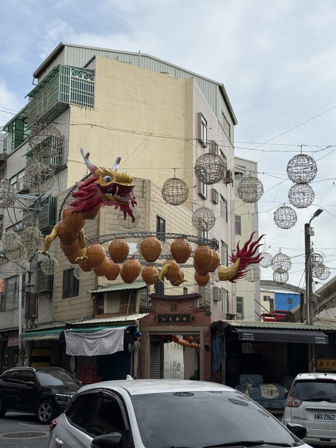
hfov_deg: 30.3
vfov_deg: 39.7
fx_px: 621
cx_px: 168
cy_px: 224
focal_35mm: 48
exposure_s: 1/6024
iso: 64
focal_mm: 6.76
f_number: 1.78
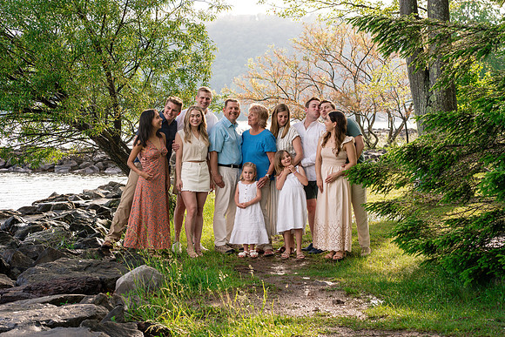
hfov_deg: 23.2
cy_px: 168
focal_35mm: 88
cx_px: 252
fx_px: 1231
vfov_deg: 15.6
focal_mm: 85
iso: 800
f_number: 8
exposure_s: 1/320
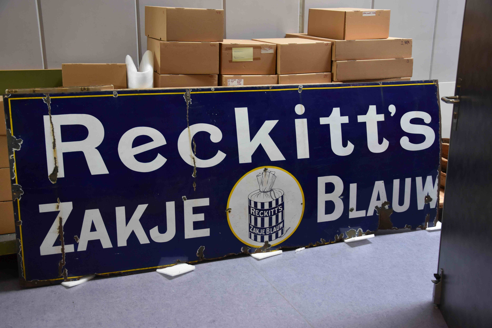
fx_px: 574
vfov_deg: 31.9
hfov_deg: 46.4
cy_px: 164
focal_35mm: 42
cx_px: 246
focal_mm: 28
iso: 900
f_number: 4
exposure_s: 1/60
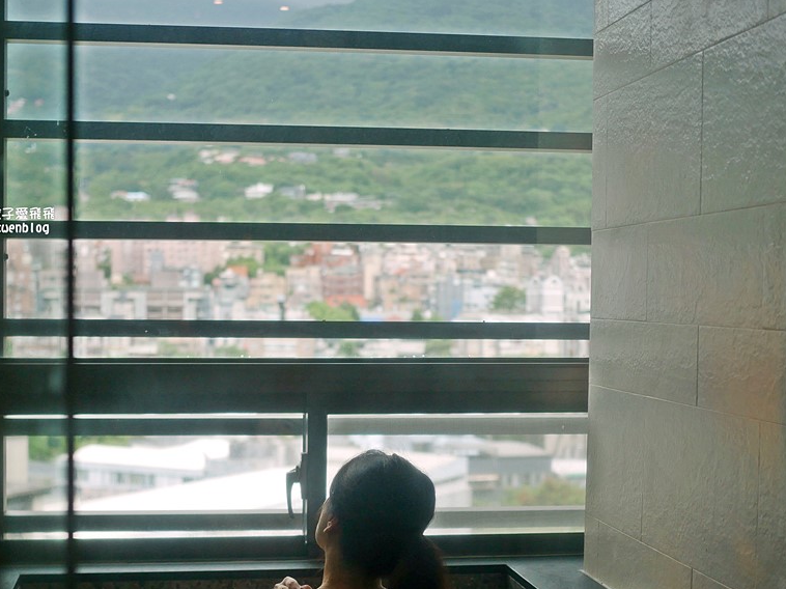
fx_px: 1498
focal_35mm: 66
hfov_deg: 29.4
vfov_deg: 22.2
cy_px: 369
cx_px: 381
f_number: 1.8
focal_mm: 25
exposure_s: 1/500
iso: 200
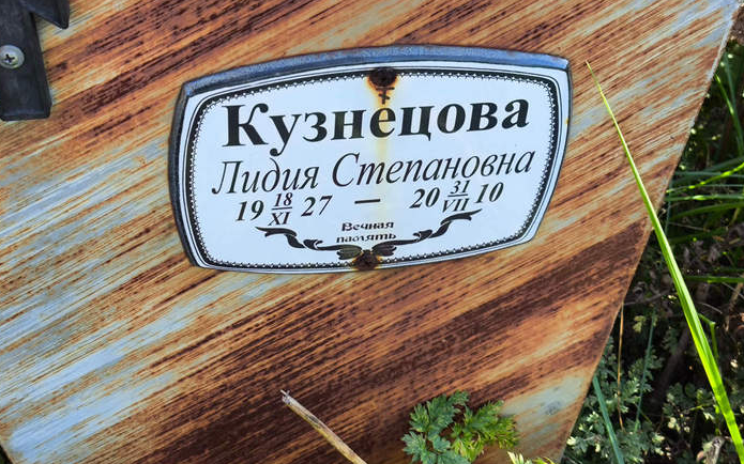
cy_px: 188
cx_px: 335
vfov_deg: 21.3
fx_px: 1237
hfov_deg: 33.5
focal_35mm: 61
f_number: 1.7
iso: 50
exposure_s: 1/129
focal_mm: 4.71
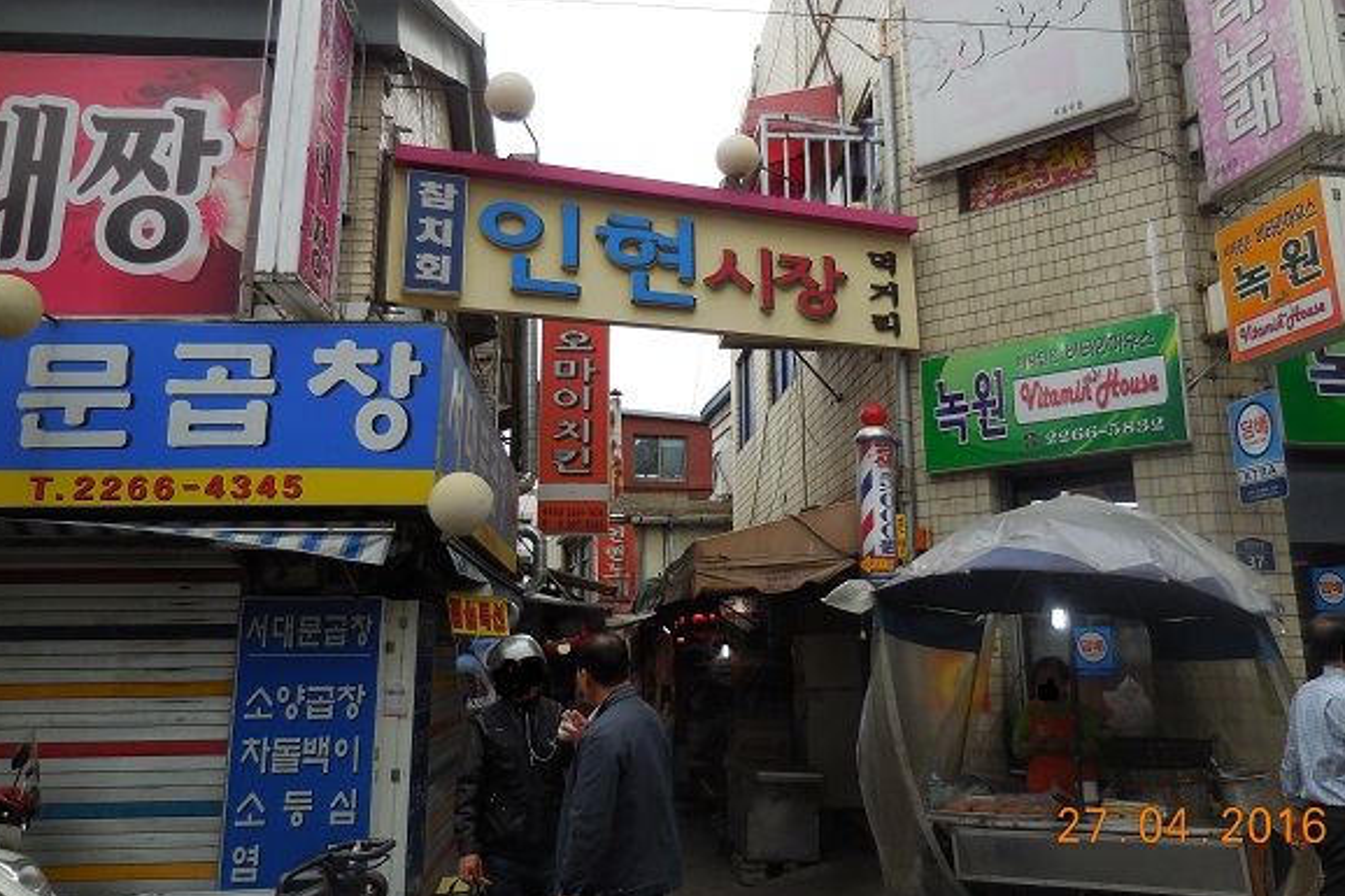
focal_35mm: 27
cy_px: 405
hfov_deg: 67.4
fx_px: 1008
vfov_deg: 47.8
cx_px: 684
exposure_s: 1/640
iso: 125
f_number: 3.3
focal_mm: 4.5
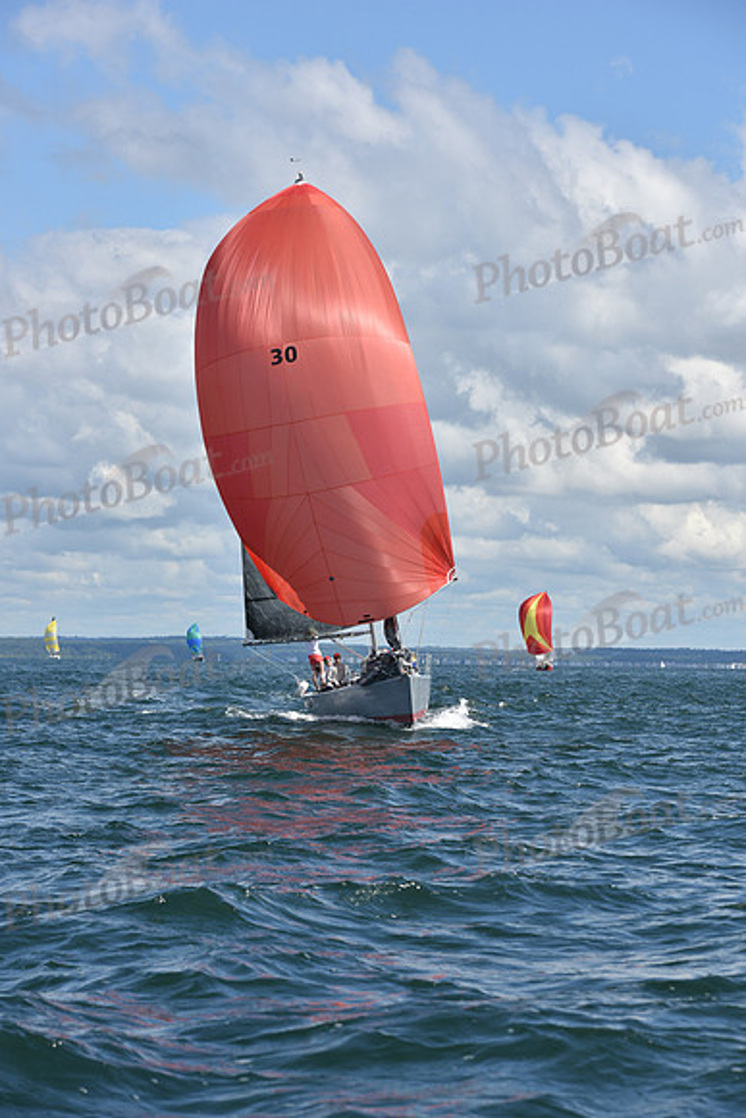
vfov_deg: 20.0
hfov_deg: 13.4
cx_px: 373
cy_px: 559
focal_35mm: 102
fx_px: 3168
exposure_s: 1/1250
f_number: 7.1
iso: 250
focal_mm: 102
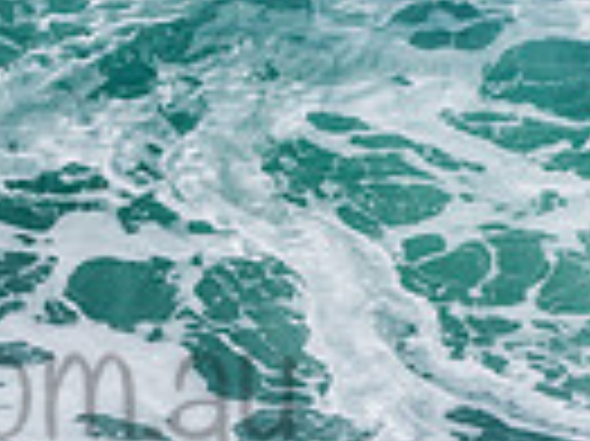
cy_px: 335
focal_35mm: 2125
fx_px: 36186
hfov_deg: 0.9
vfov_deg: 0.7
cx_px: -180
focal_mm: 500
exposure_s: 1/2000
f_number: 5.6
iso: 140
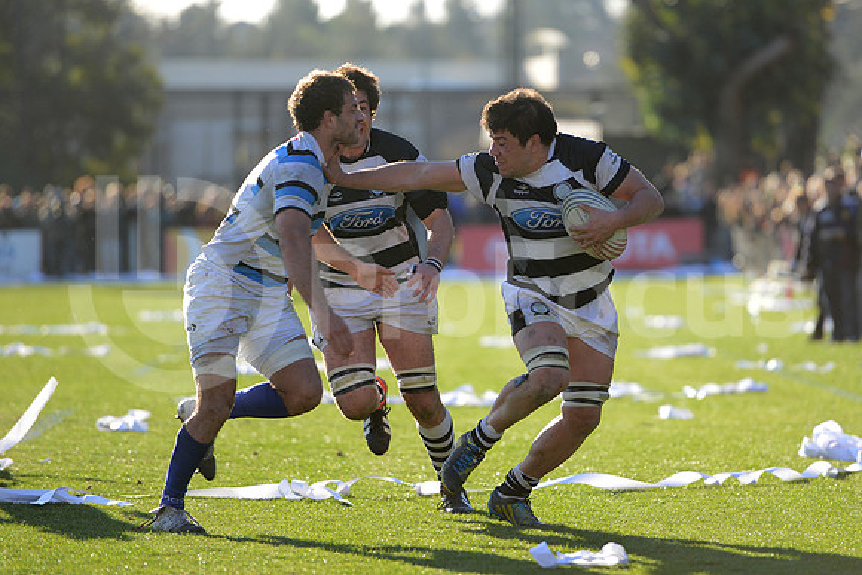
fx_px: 4670
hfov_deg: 10.5
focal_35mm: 195
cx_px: 431
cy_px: 288
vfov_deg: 7.0
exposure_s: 1/800
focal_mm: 195
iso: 320
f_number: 2.8
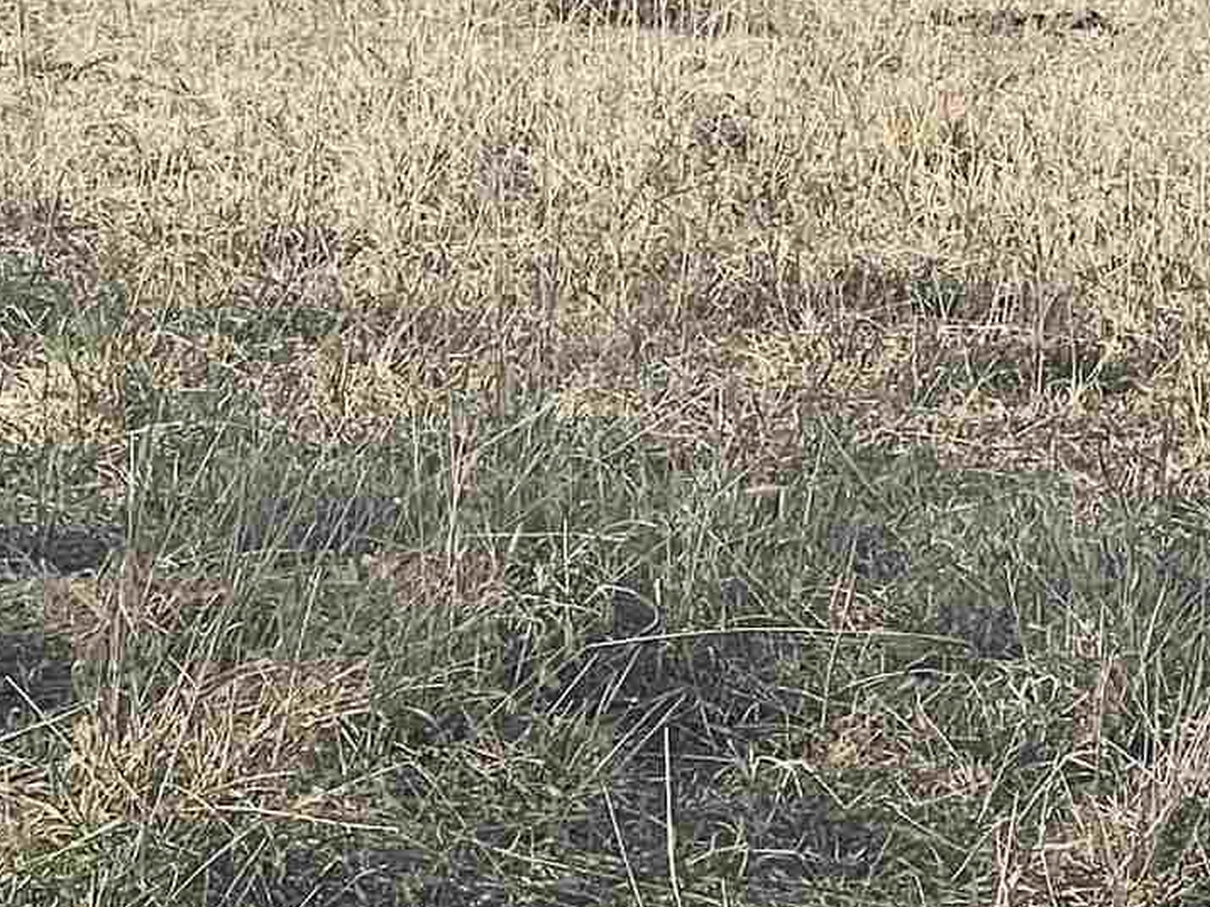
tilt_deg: -7.7
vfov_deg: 4.5
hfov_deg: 6.0
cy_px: 254
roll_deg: +0.1
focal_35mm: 331
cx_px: 748
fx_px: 11568
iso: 32
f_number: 2.8
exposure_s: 1/523
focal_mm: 9
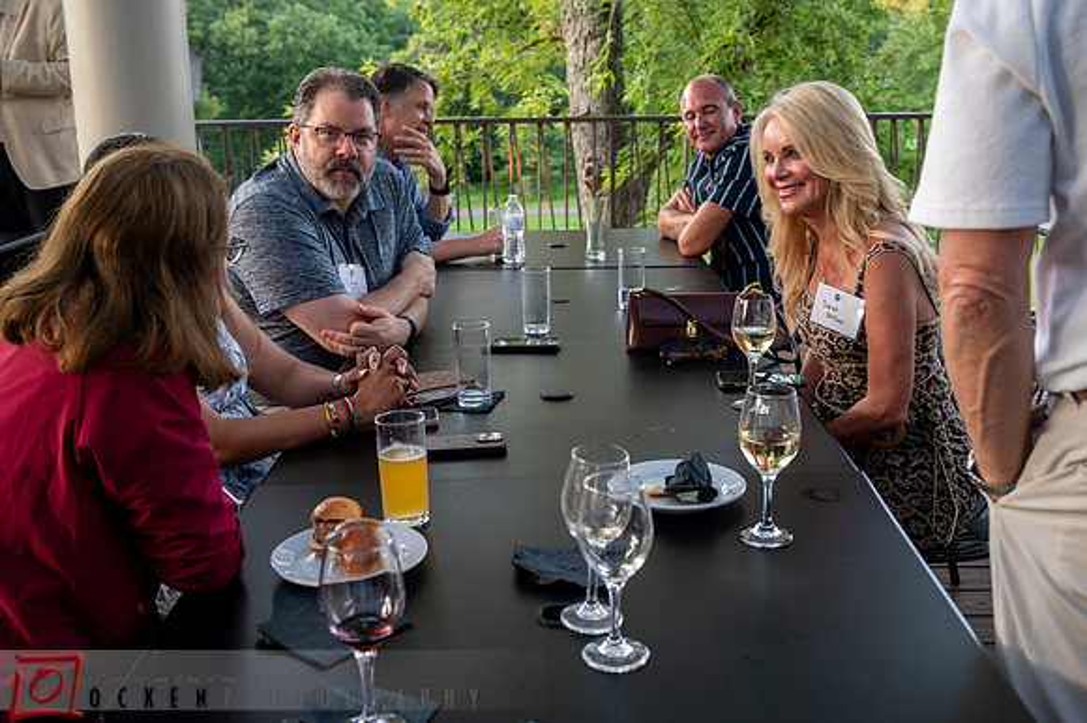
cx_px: 548
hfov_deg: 49.3
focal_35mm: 39
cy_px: 376
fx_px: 1185
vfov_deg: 34.0
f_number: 5
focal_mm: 37
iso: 400
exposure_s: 1/50
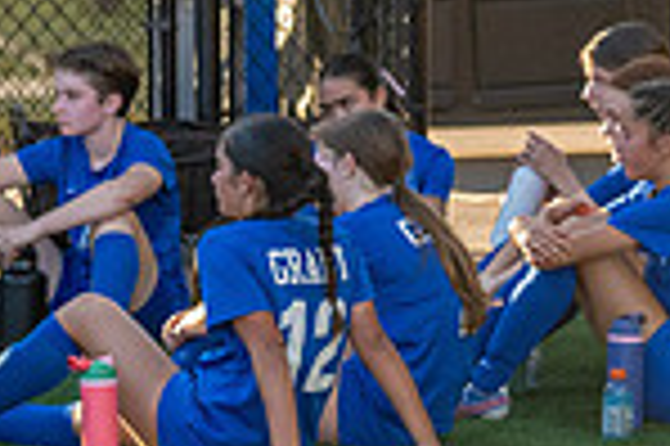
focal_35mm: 309
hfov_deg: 6.5
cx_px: -527
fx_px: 5744
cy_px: 140
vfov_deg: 4.4
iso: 1400
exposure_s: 1/3200
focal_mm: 70
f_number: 2.8
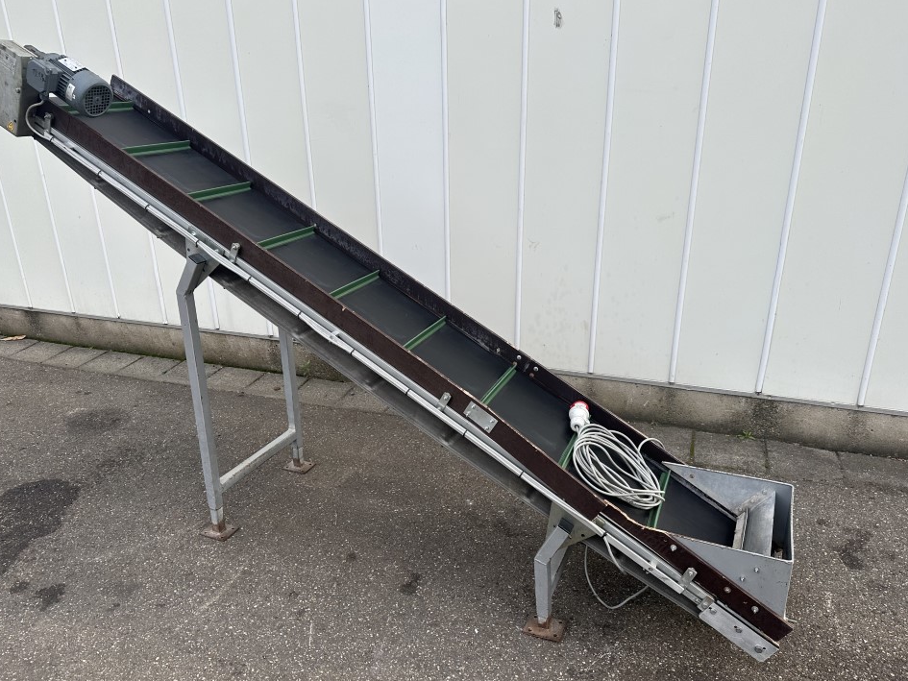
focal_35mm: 26
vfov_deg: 53.1
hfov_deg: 67.3
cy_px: 350
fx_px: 682
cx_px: 434
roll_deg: +1.8
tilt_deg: -21.0
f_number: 1.78
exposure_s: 1/729
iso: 80
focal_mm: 6.86
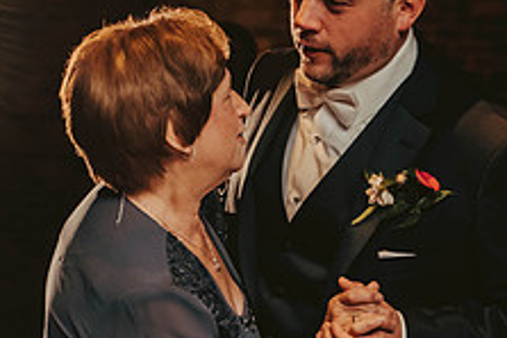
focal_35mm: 151
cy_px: 244
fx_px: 2128
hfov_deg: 13.6
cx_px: 321
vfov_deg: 9.1
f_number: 3.2
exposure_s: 1/200
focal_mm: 58
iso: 2000
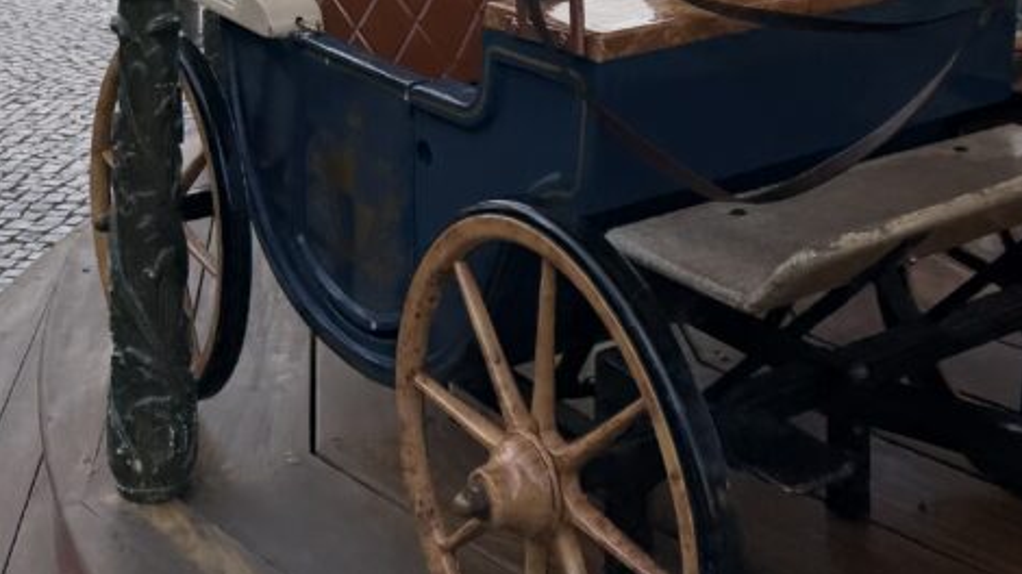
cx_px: 552
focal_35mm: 57
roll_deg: +0.5
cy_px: -248
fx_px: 1544
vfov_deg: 18.9
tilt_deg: -2.4
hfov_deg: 36.6
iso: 80
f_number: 1.78
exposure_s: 1/2299
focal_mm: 6.76
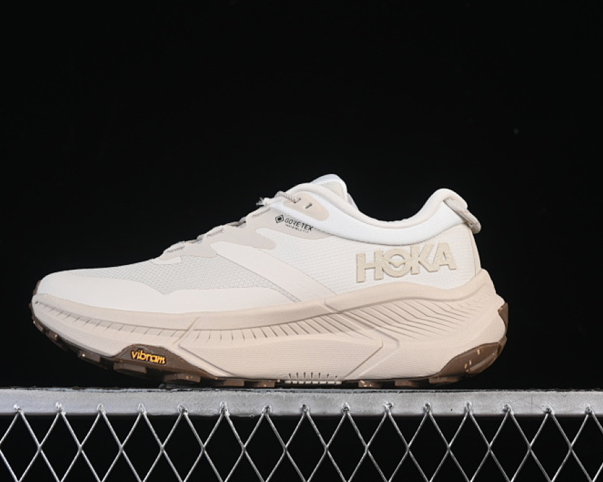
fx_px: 1517
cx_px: 275
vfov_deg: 18.1
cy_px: 240
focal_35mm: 85
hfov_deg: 22.5
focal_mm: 50
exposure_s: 1/80
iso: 160
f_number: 8
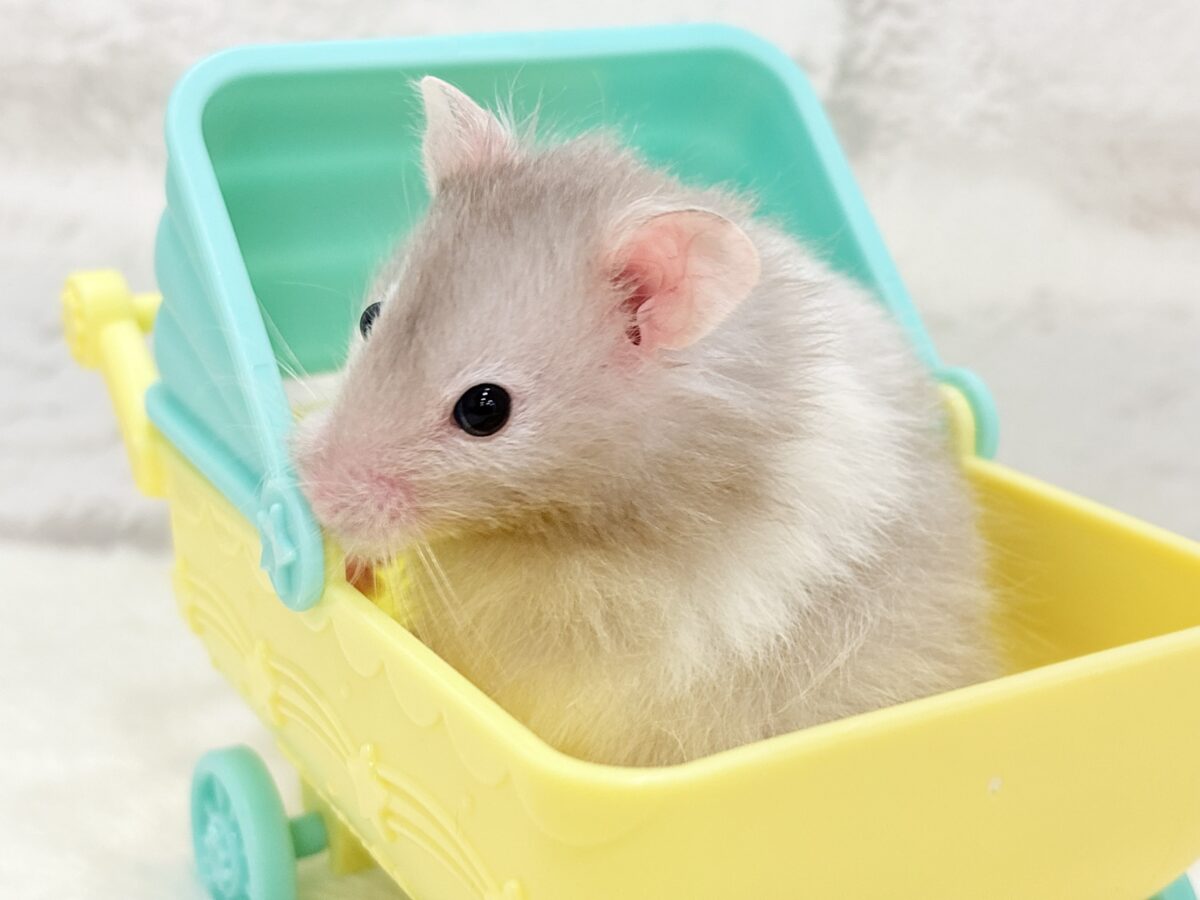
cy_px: 450
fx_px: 1803
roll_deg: +0.8
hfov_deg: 36.8
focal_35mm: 52
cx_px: 600
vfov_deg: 28.0
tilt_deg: -16.9
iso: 50
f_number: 1.6
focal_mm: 5.96
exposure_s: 1/50
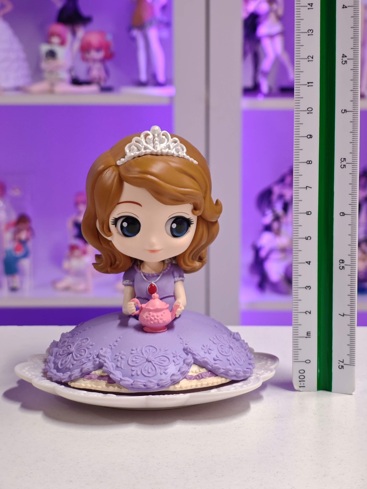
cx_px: 184
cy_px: 244
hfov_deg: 18.4
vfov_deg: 24.4
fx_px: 1131
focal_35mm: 80
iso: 800
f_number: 2.4
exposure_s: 1/33.3
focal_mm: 7.48
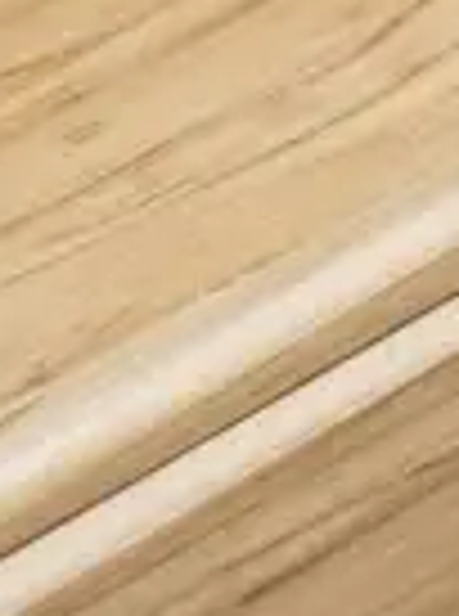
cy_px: -1659
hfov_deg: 6.5
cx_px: -153
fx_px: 3997
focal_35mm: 225
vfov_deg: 7.1
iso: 640
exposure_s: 1/60
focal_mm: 15
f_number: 3.6
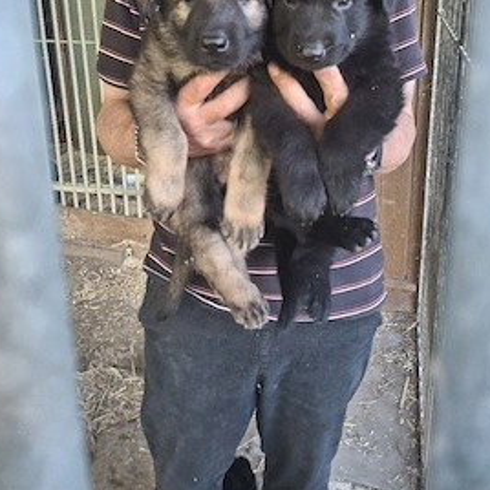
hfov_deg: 49.7
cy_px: 130
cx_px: 247
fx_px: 528
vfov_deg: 48.1
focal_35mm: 33
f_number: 1.8
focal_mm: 4.69
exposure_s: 1/100
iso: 250
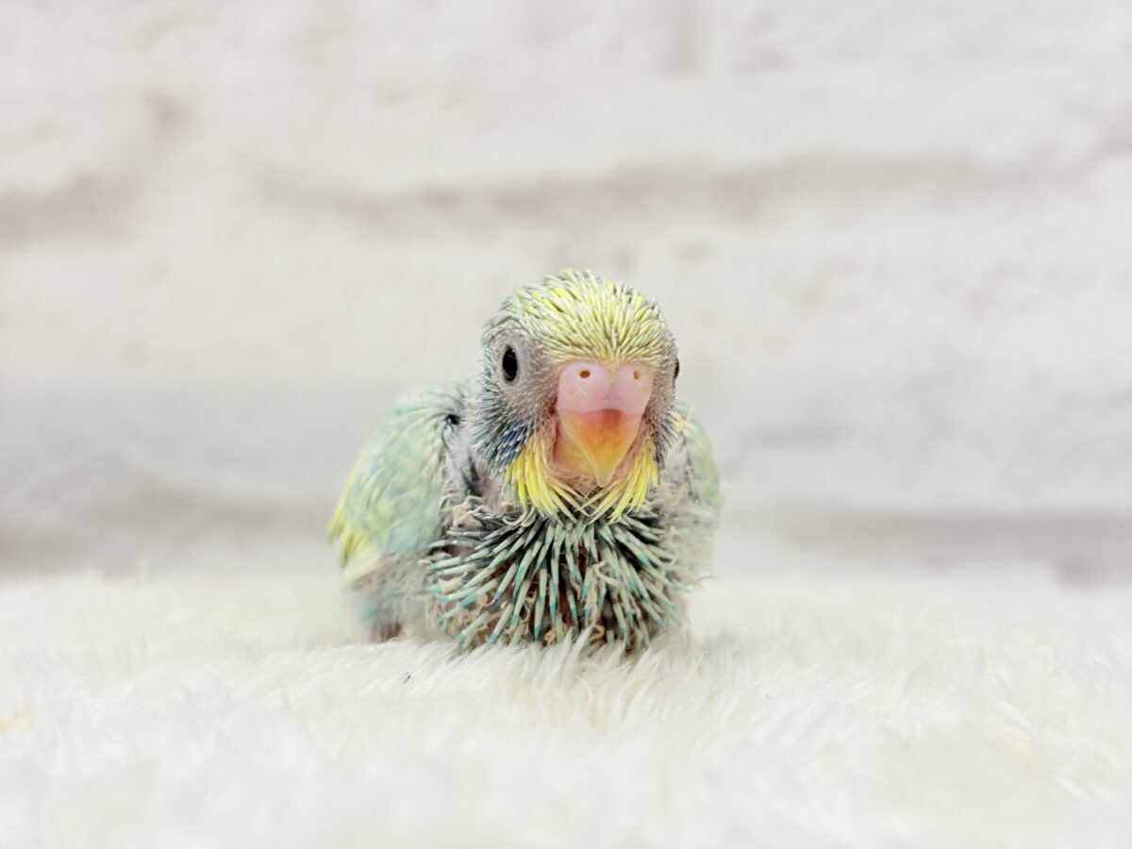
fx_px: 1700
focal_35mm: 52
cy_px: 424
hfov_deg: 36.8
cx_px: 566
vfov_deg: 28.0
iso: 32
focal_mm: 5.96
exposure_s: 1/50
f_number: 1.6
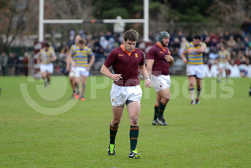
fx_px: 1360
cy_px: 84
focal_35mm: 195
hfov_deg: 10.5
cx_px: 126
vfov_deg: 7.0
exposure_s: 1/640
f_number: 2.8
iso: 500
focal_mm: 195
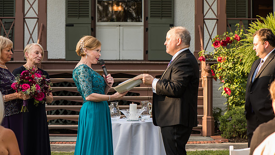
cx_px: 150
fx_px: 882
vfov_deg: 10.0
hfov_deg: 17.7
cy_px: 59
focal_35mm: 121
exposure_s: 1/125
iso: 200
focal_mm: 105
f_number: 2.8
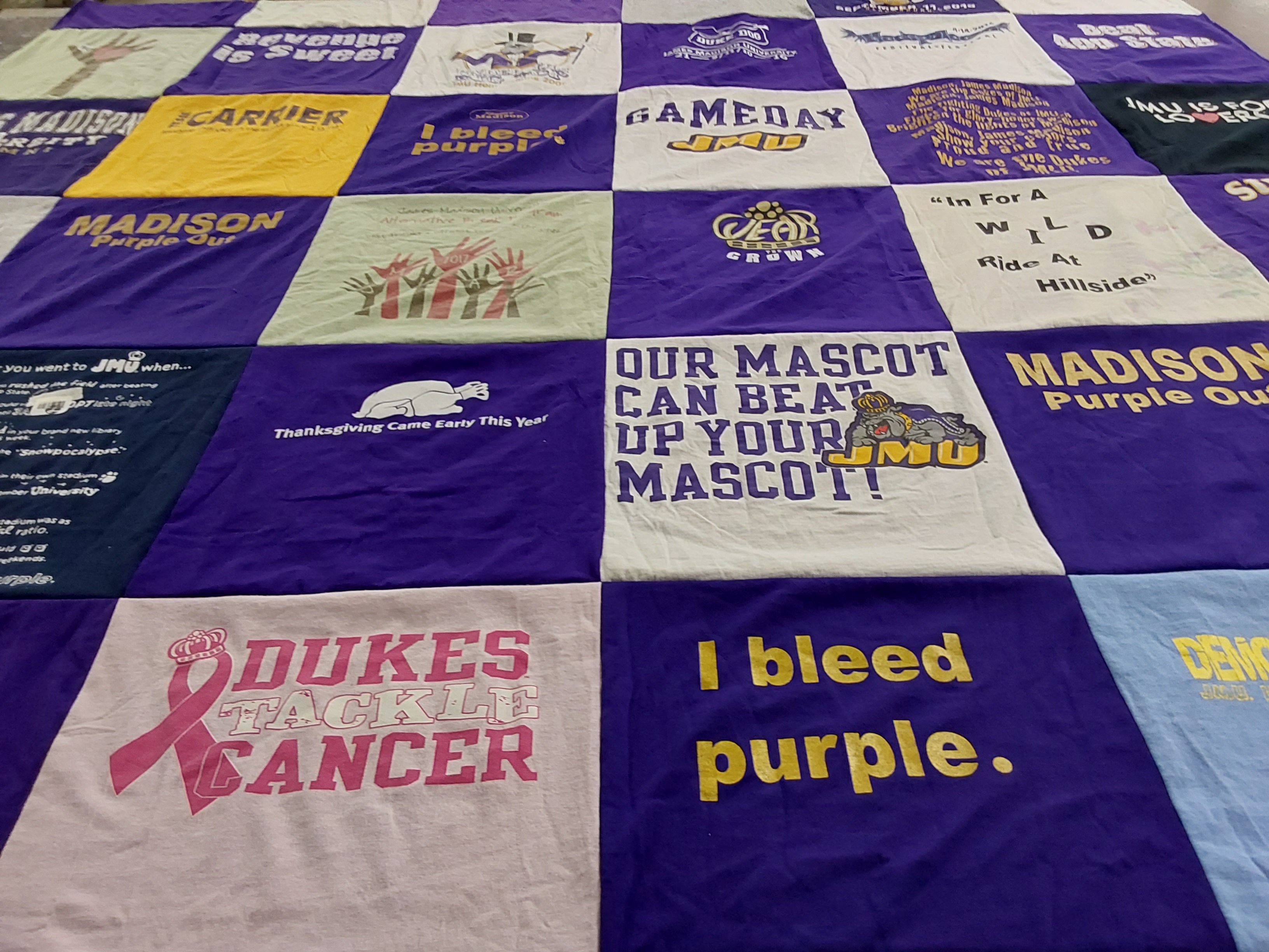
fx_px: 1026
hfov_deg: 63.4
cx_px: 634
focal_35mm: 28
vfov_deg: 49.7
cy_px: 476
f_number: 1.9
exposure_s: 1/60
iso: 100
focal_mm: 2.91
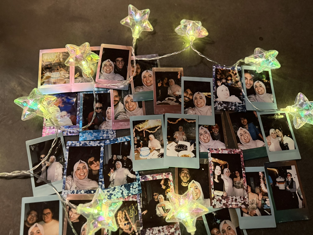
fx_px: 217
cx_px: 156
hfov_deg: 71.6
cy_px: 118
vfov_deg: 56.8
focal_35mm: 24
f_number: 1.78
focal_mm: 6.76
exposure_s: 1/33
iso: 640
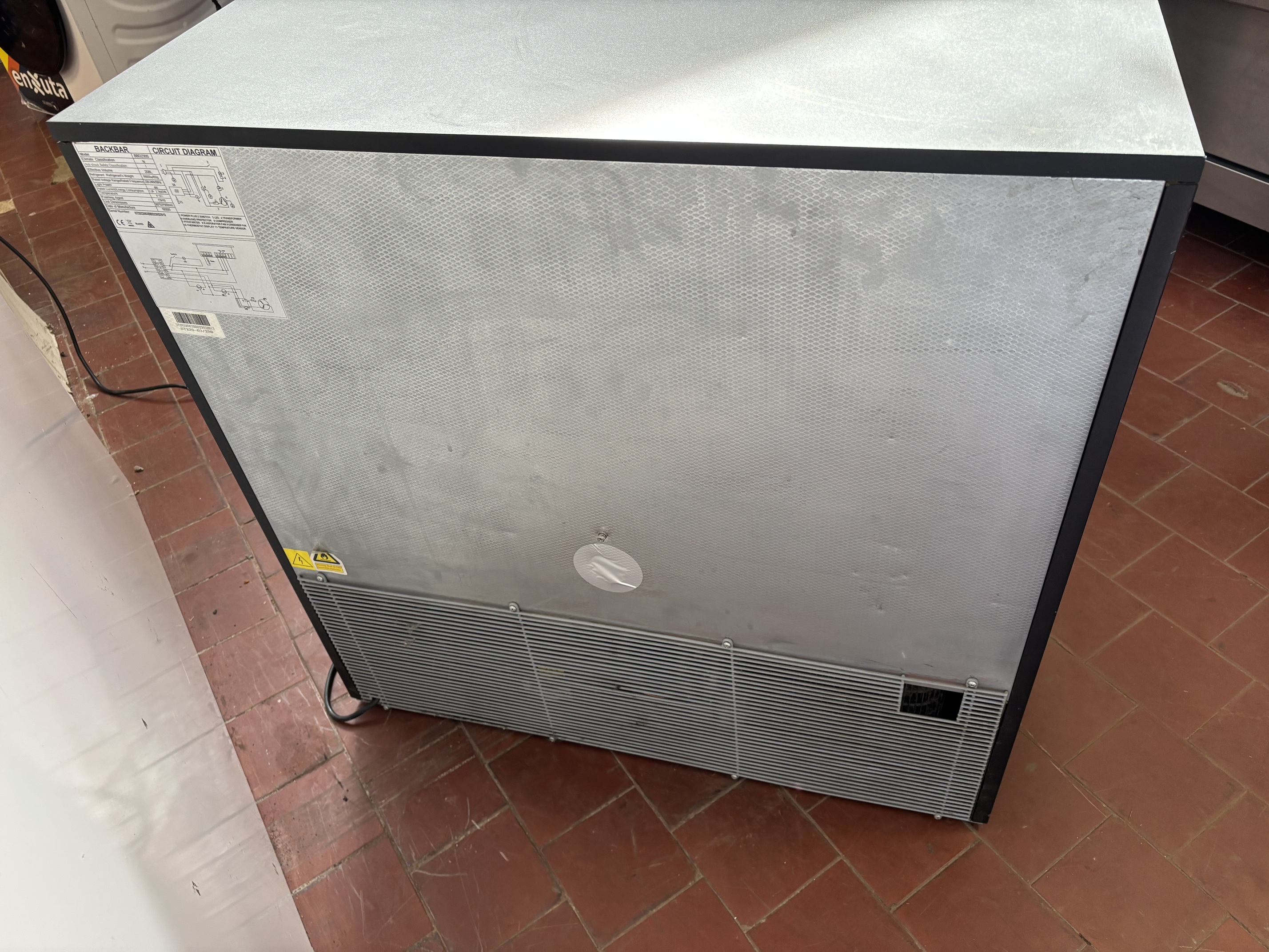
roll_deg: +7.5
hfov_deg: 67.3
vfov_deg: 53.1
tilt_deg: -43.8
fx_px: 953
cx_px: 634
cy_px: 476
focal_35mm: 26
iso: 125
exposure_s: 1/77
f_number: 1.6
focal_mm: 5.96
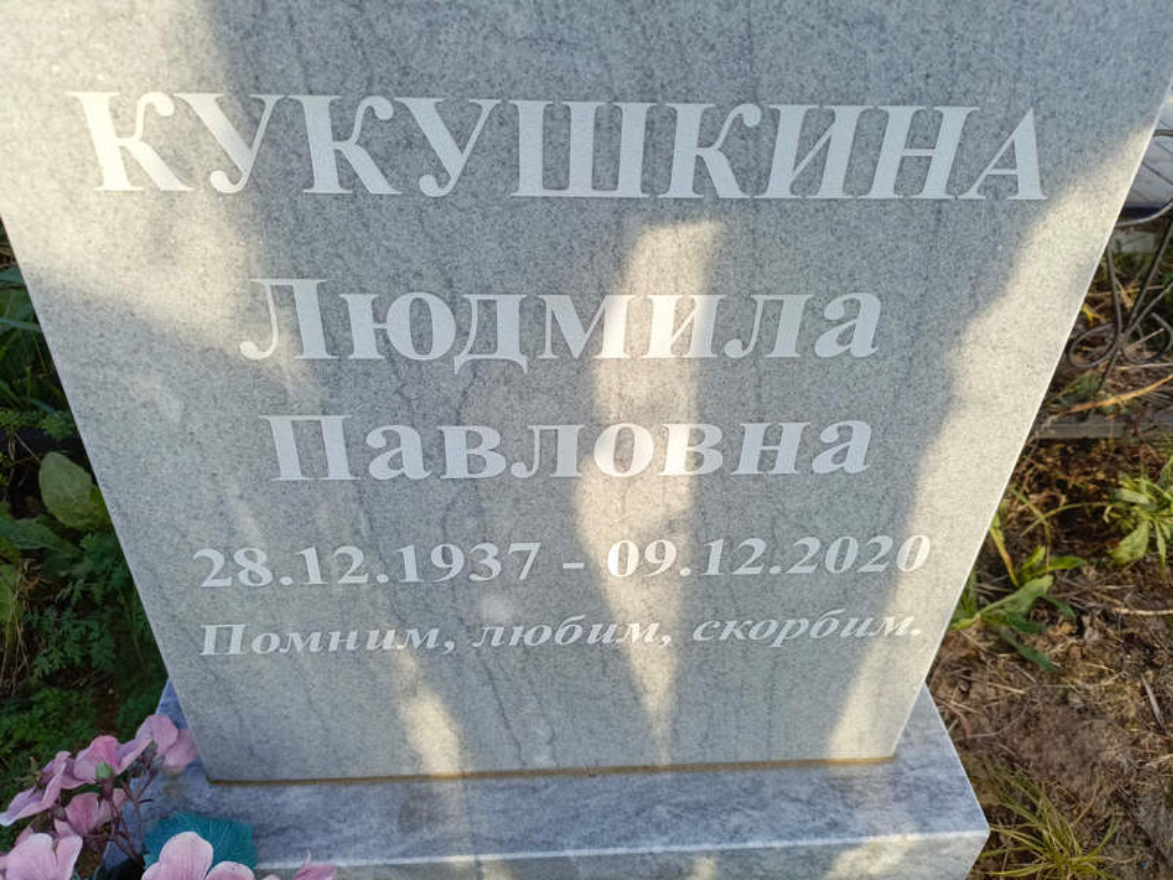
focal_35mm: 25
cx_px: 586
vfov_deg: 54.9
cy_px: 440
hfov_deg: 69.4
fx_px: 847
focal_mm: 4.76
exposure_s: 1/295
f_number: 1.69
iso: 111
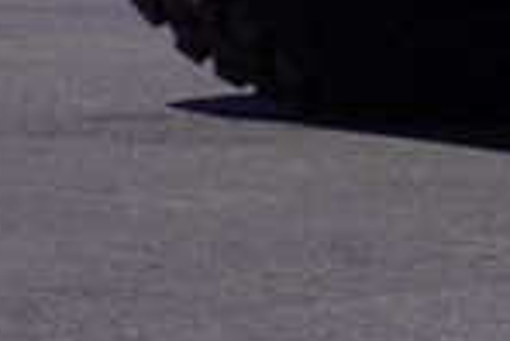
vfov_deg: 4.8
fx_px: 3963
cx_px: 1489
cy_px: -592
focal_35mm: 279
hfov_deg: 6.7
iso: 100
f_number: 11
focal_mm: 27
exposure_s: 1/200
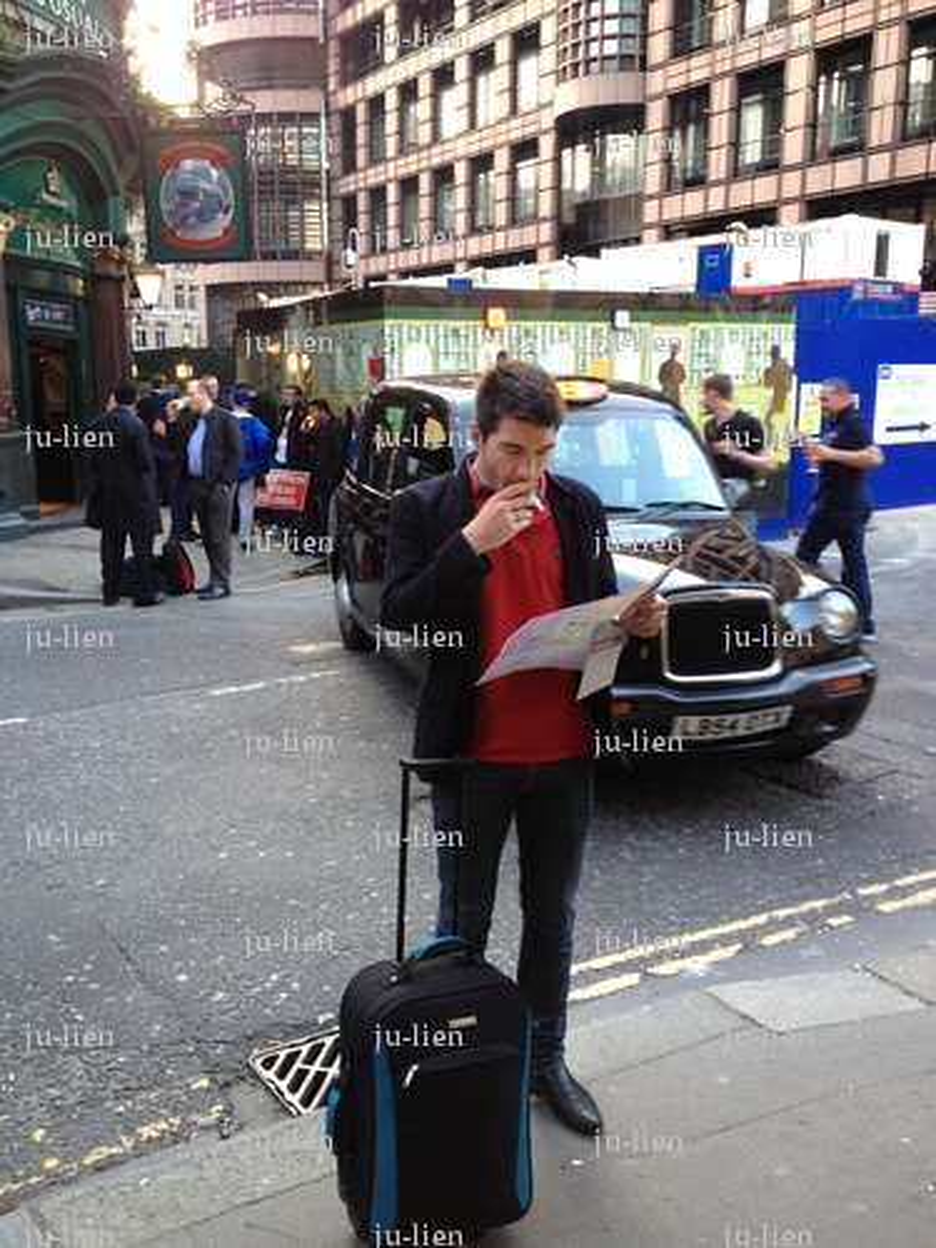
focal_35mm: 35
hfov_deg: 40.7
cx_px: 468
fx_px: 1262
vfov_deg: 52.6
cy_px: 624
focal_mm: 4.28
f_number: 2.4
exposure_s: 1/24
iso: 50
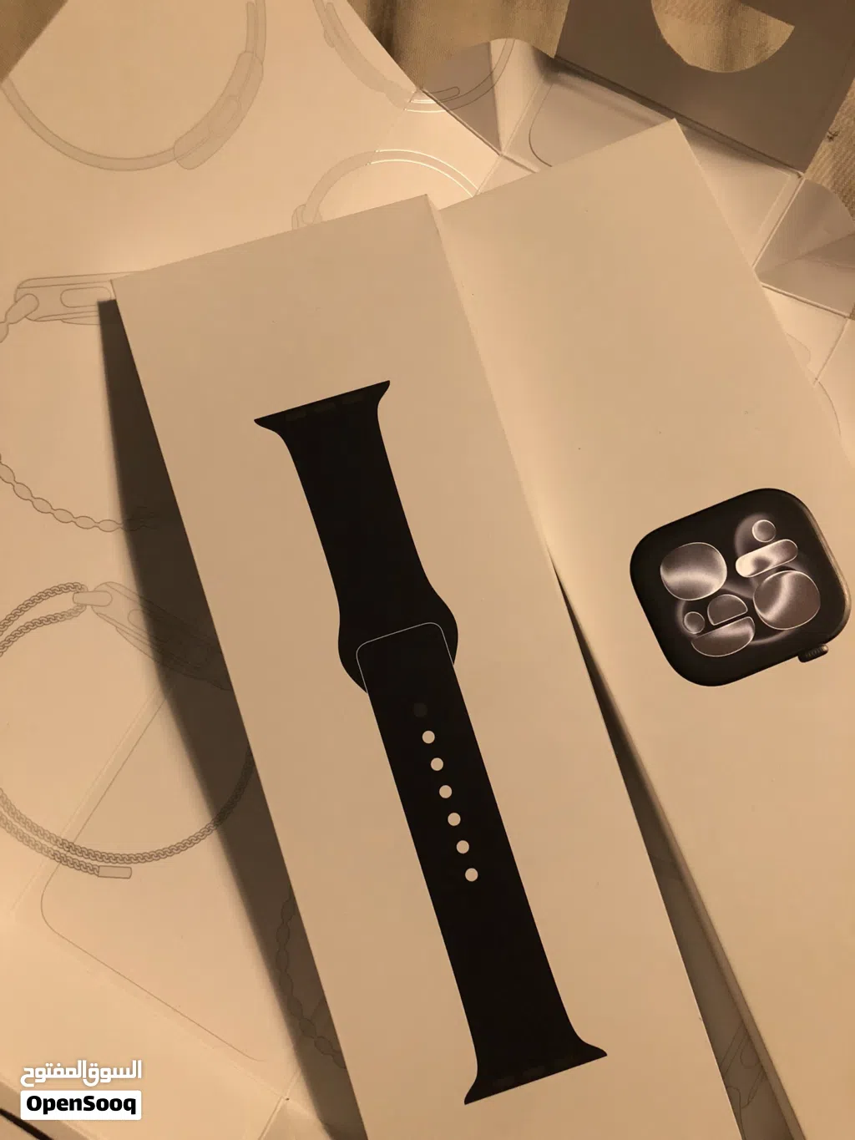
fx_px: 922
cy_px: 570
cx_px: 428
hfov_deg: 49.8
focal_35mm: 28
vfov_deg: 63.4
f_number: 1.8
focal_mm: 4
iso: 100
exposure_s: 1/13
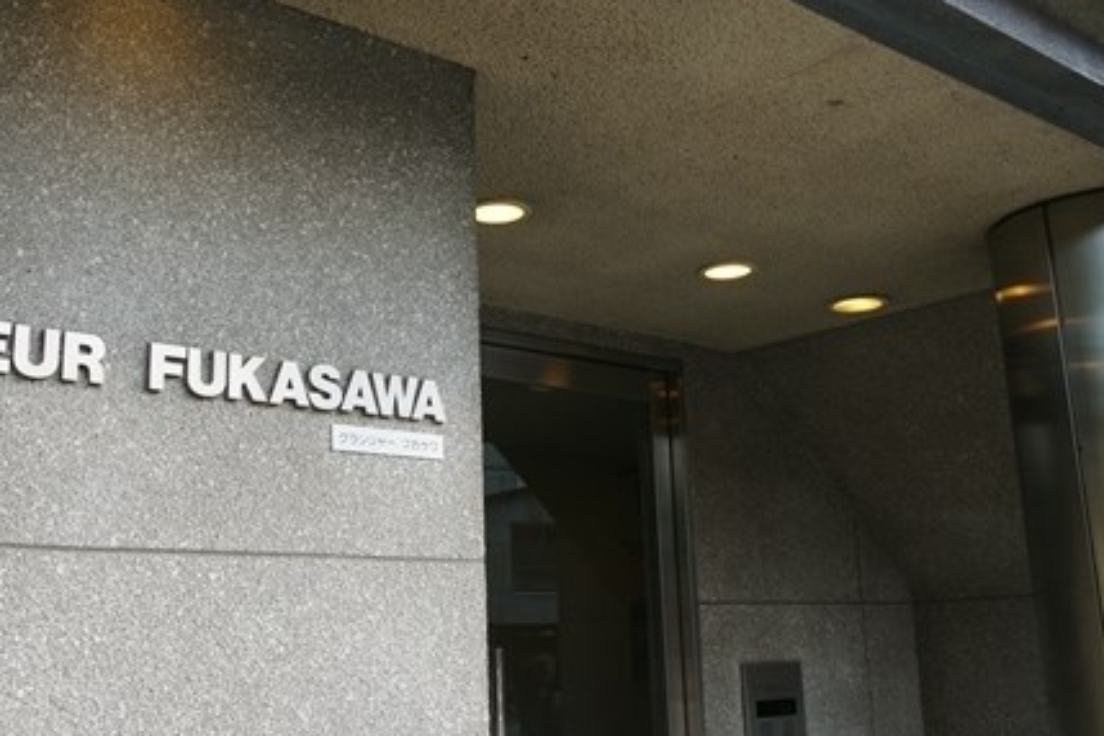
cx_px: 494
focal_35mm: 41
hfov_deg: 47.3
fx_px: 1257
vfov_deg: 32.6
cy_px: 336
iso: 200
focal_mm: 22
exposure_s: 1/80
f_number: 7.1
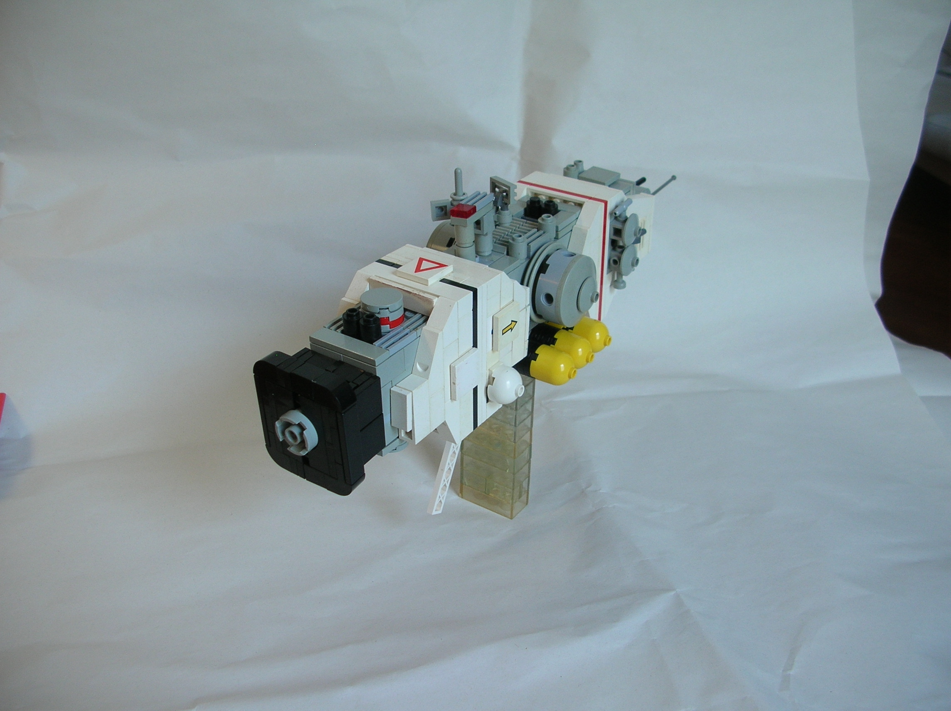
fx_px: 961
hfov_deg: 52.7
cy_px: 356
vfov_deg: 40.6
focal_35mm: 35
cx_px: 476
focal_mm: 5.8
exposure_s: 1/40.6
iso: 50
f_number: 2.8
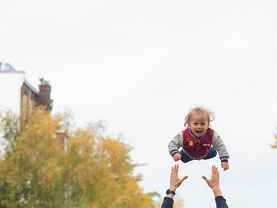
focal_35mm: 138
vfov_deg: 10.7
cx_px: 196
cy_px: 155
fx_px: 1105
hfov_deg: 14.3
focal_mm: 85
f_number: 3.5
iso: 250
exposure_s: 1/320
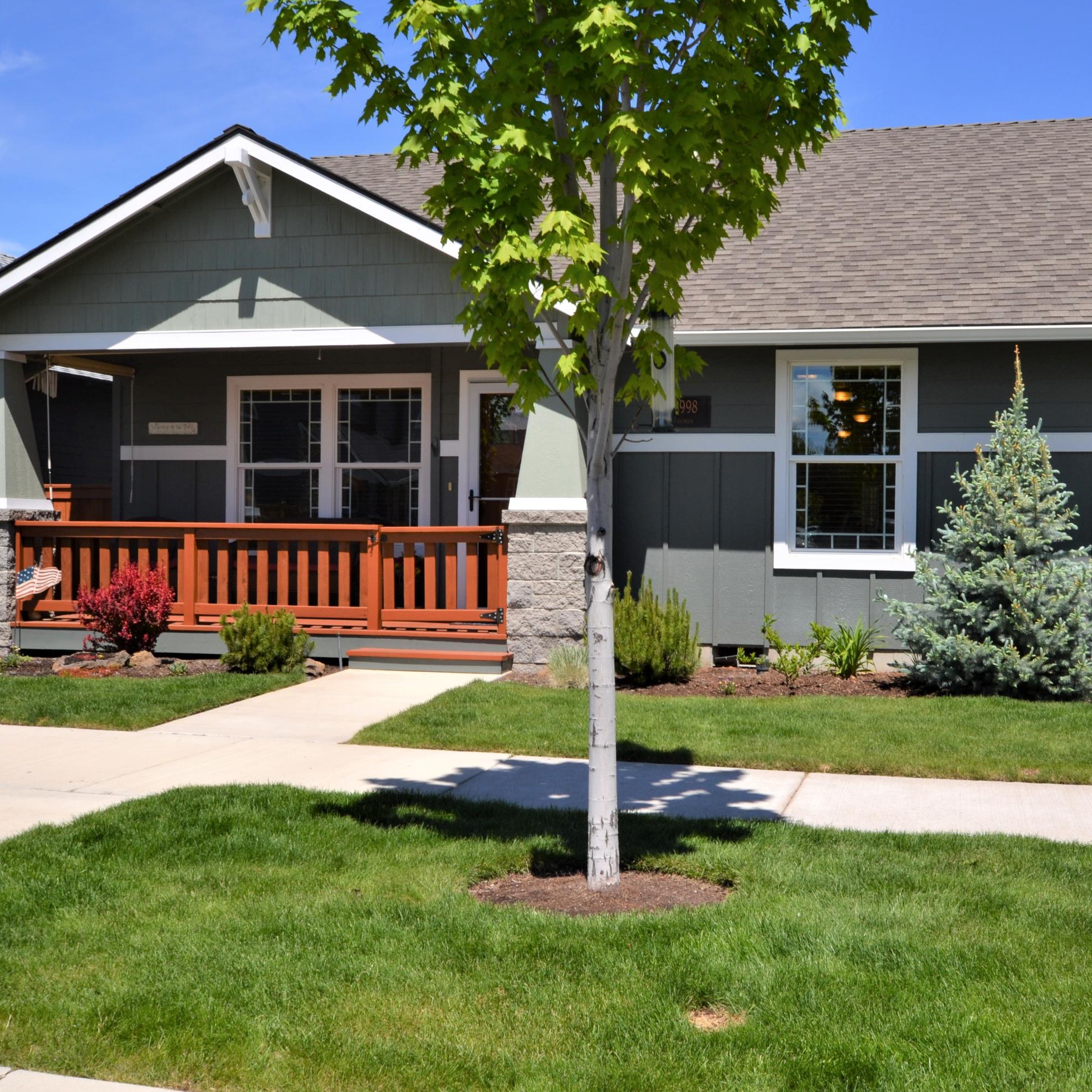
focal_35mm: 39
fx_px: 1392
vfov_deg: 42.8
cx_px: 664
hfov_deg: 42.6
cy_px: 545
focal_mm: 20
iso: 100
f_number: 10
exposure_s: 1/200
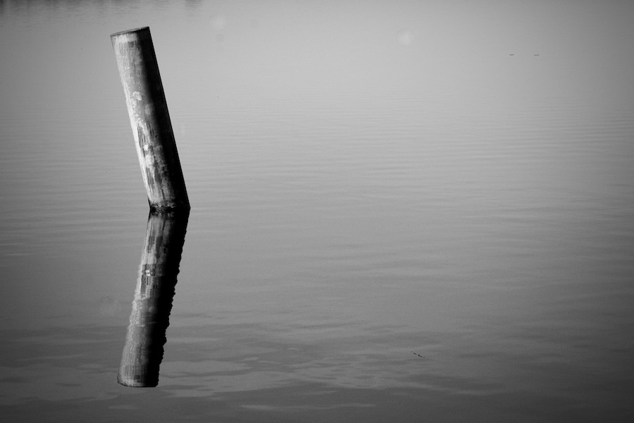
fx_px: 3170
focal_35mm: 180
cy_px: 212
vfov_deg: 7.6
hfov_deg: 11.4
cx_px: 317
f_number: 8
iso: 125
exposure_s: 1/640
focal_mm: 120
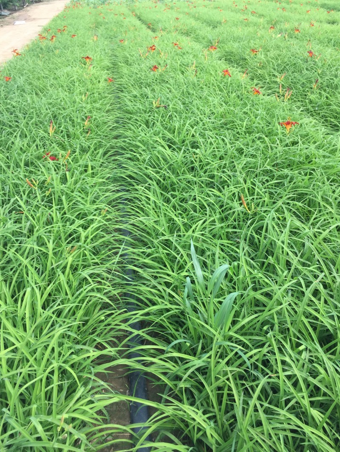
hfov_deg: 48.2
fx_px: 380
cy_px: 226
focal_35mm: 29
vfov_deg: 61.6
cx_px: 170
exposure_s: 1/482
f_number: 2.2
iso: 32
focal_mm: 4.15
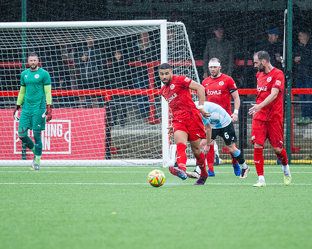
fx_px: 4732
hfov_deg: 3.8
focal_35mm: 513
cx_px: 160
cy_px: 133
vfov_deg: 3.0
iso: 800
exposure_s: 1/1000
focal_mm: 280
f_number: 4
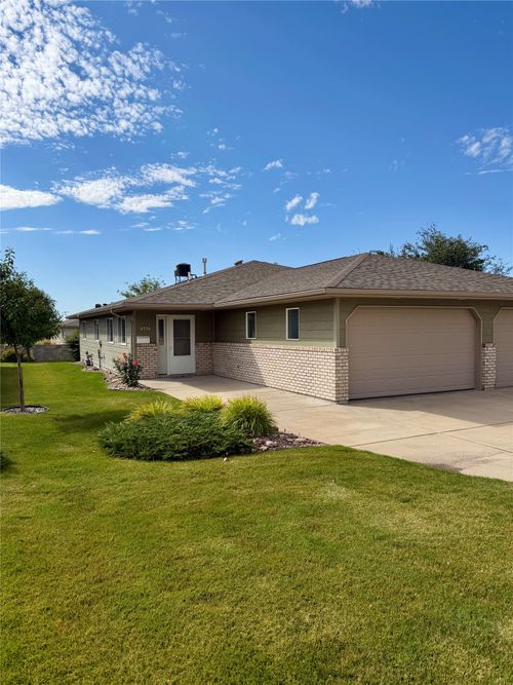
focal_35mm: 24
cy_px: 342
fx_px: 474
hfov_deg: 56.8
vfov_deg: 71.6
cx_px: 256
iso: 80
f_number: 1.78
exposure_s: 1/6711
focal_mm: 6.76
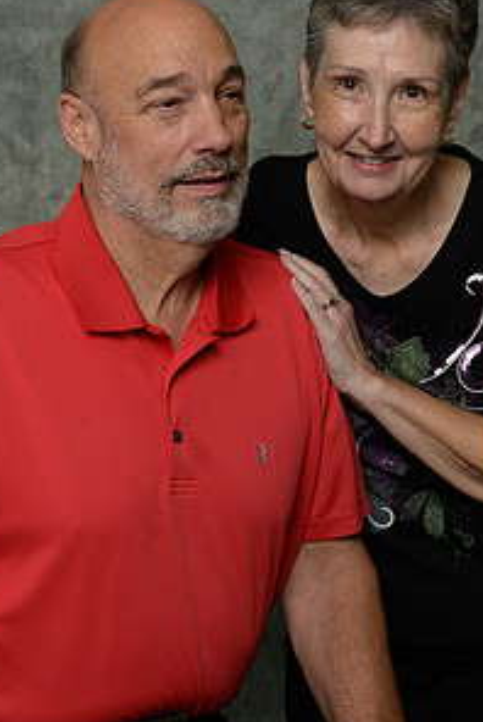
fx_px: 1707
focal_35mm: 85
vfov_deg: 23.8
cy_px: 263
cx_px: 212
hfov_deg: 16.1
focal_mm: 56
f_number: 10
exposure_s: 1/125
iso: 400
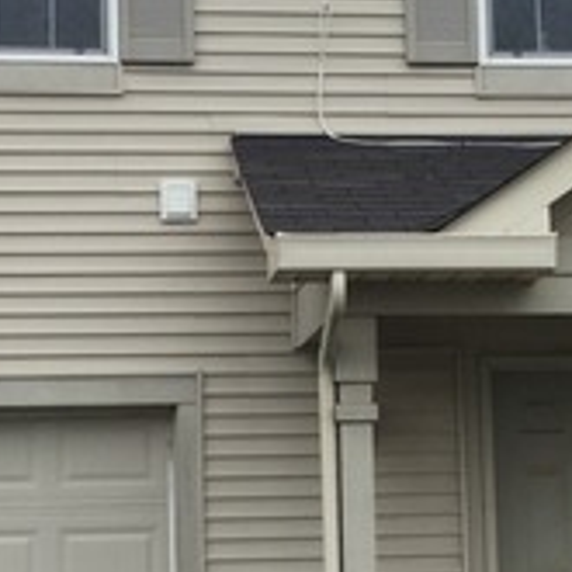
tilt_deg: +5.0
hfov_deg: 16.4
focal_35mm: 106
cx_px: 333
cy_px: 406
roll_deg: +1.4
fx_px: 1982
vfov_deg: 16.4
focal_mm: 3.3
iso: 25
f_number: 2.4
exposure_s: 1/503
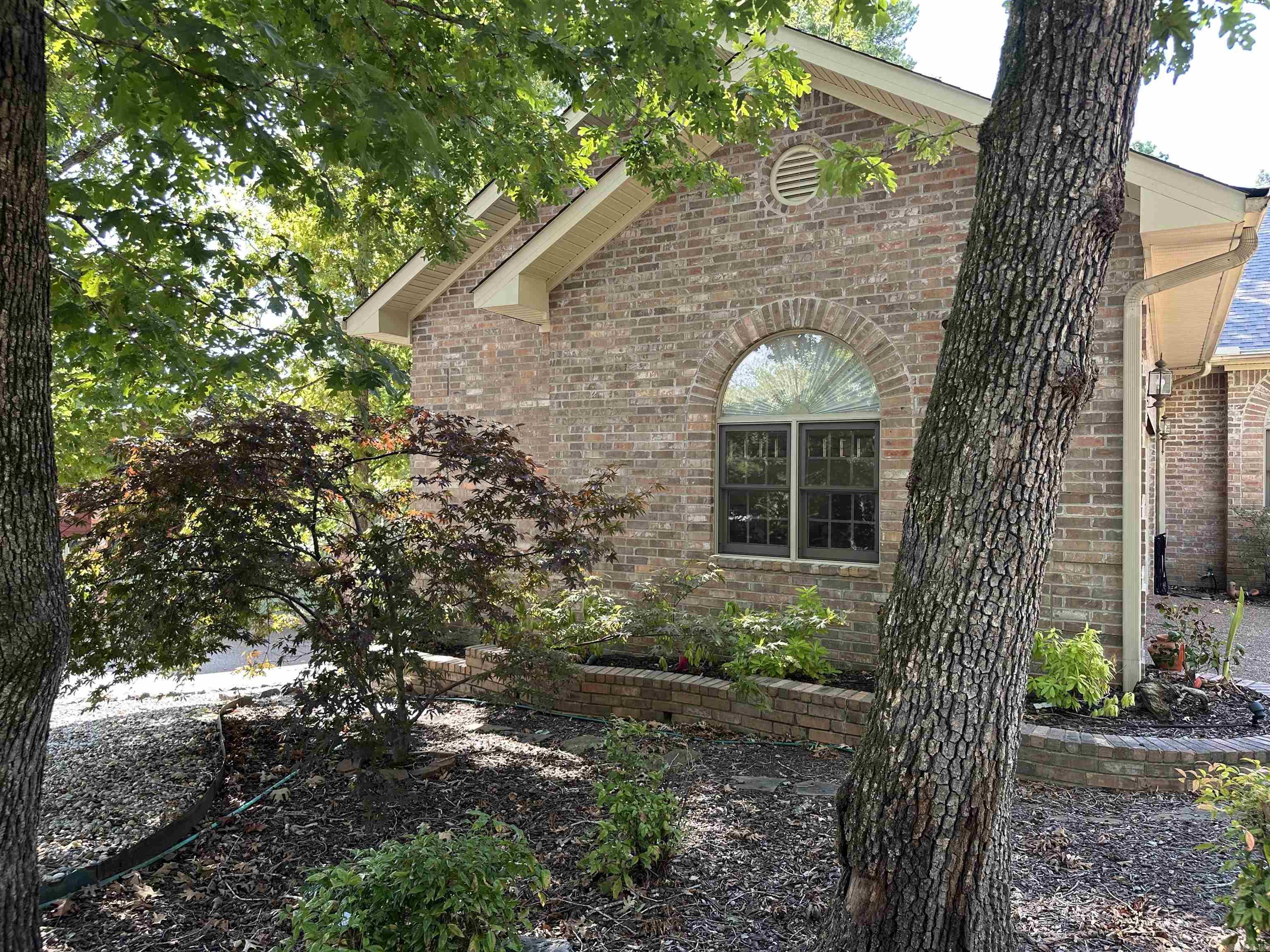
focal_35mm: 24
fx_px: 881
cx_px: 635
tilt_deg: +0.6
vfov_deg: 56.8
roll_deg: -0.5
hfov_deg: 71.6
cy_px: 476
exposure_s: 1/145
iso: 64
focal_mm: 6.86
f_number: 1.78
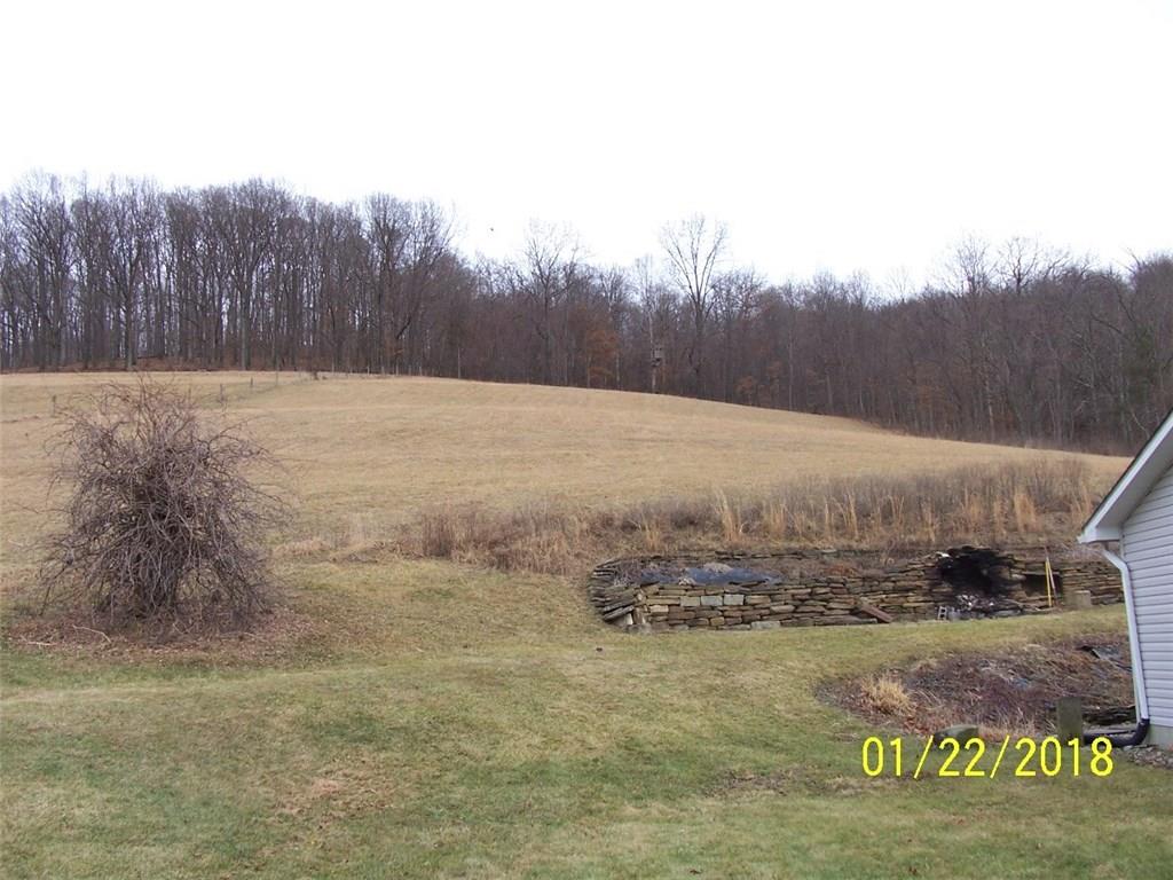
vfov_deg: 40.7
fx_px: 1186
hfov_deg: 52.6
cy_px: 440
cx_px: 586
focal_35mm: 35
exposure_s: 1/350
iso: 80
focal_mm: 6
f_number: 2.8
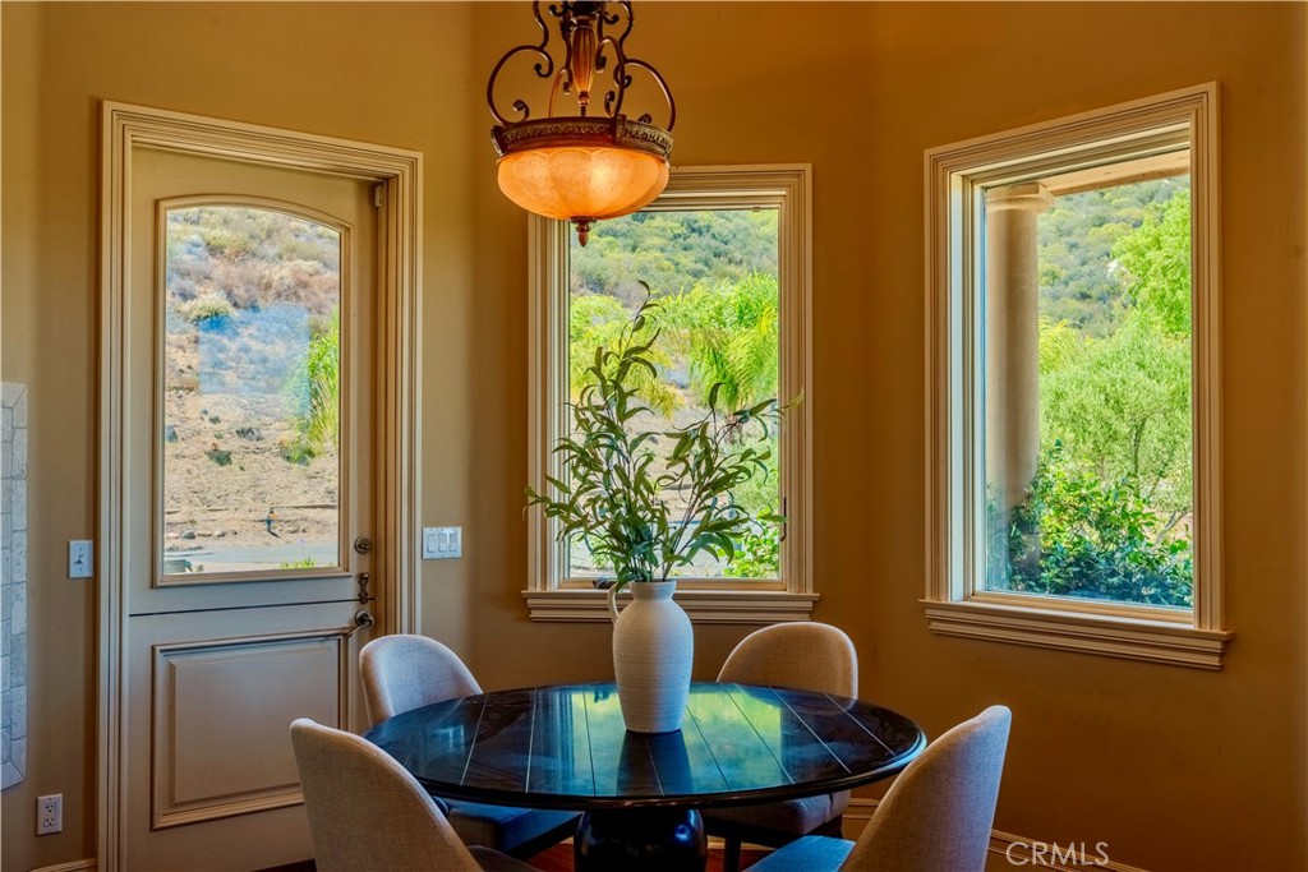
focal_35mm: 35
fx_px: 1272
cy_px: 436
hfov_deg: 54.4
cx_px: 654
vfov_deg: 37.9
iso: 800
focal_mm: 35
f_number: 8
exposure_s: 1/1600
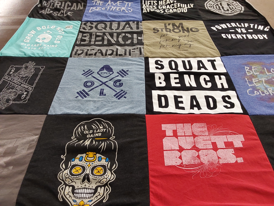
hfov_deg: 63.4
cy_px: 103
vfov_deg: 49.7
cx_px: 137
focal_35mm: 28
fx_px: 222
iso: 160
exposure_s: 1/60
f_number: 1.9
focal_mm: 2.91
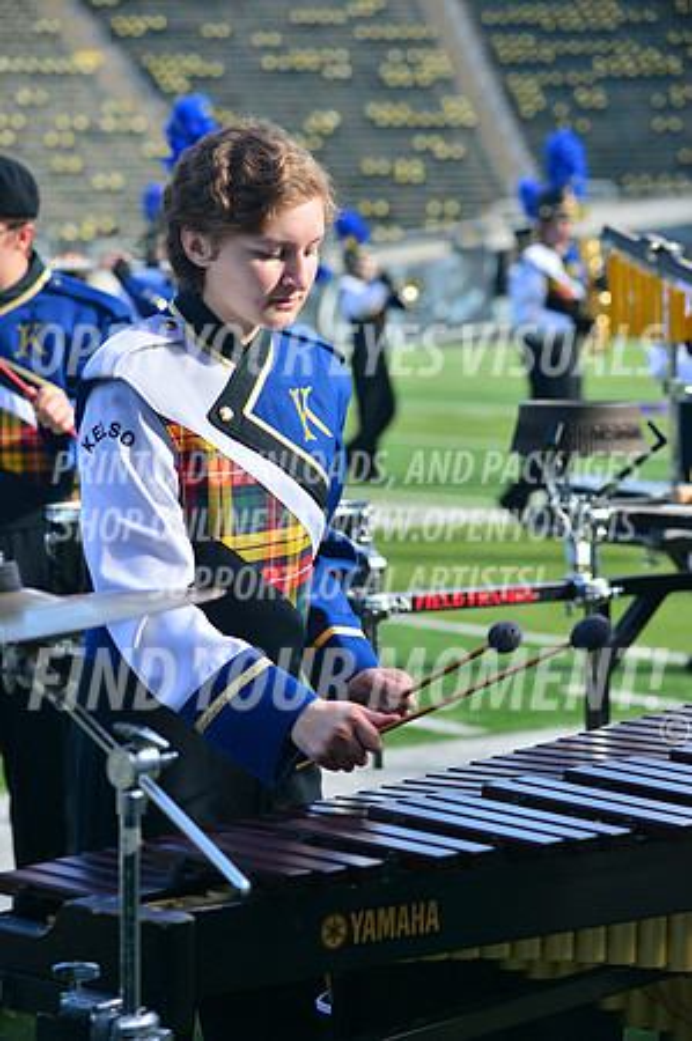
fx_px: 3237
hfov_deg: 12.2
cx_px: 346
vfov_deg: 18.3
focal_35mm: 112
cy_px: 520
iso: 125
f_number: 5.6
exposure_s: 1/640
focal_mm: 112
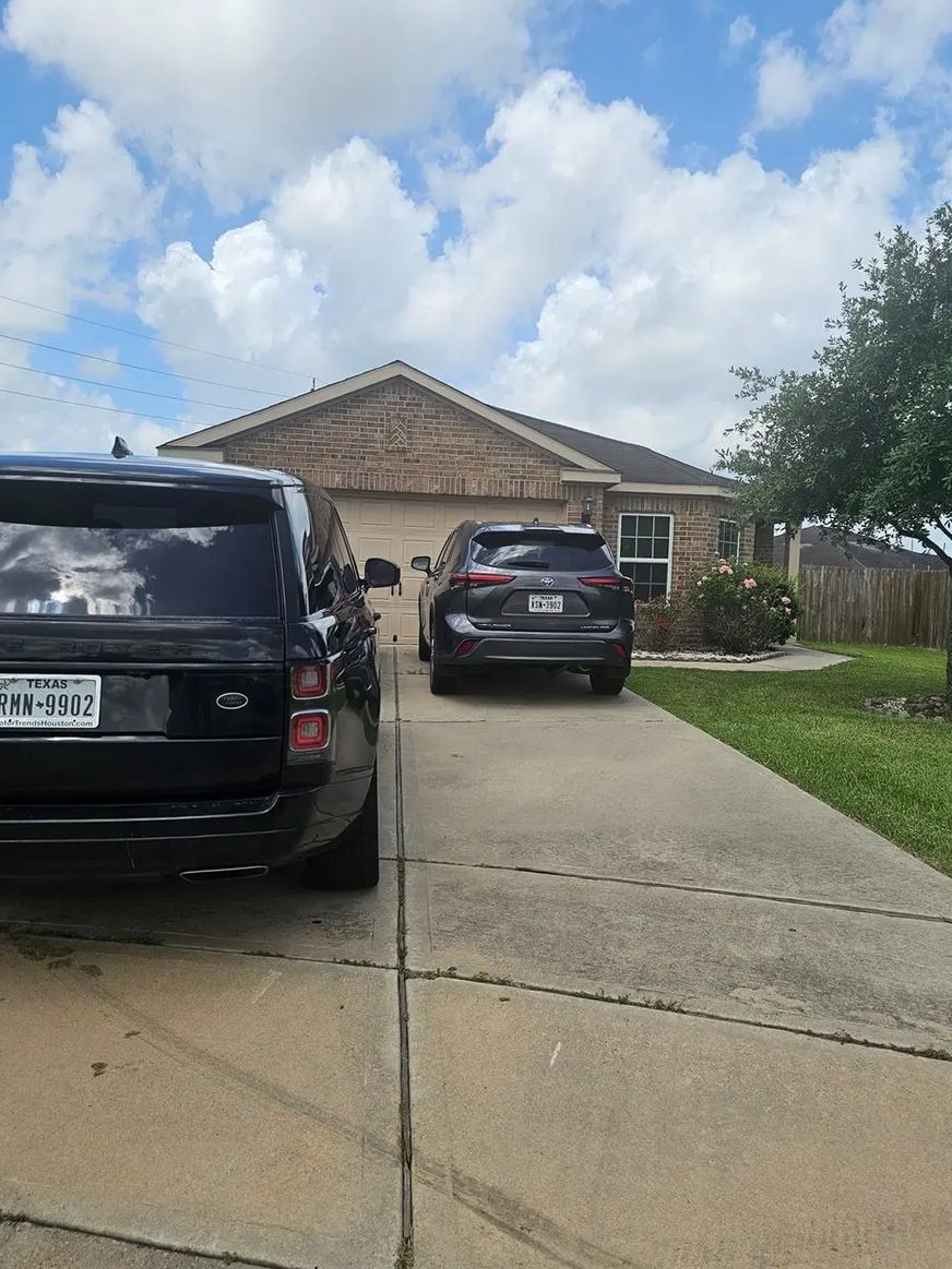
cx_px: 515
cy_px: 644
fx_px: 990
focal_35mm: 27
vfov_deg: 65.3
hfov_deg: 51.3
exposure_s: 1/909
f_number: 1.7
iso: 10
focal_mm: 6.3
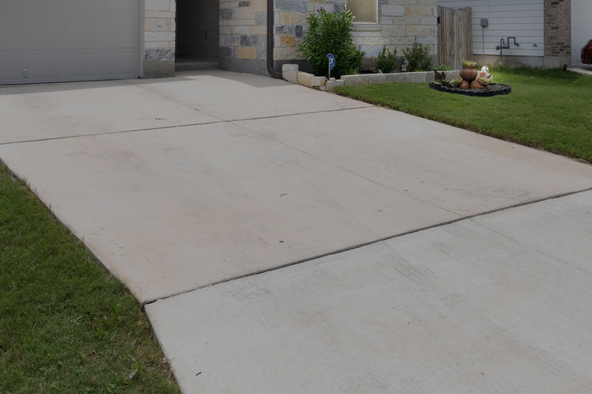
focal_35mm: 40
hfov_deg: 48.2
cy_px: 9
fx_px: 659
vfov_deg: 31.1
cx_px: 338
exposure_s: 1/800
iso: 320
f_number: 5.6
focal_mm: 18.5
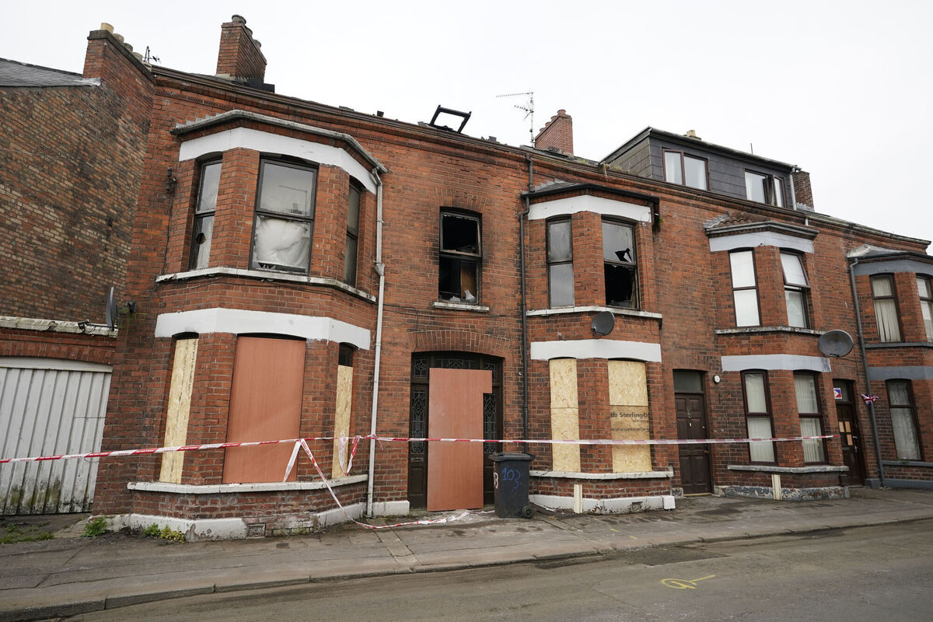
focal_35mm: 20
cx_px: 466
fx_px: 518
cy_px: 311
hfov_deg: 84.0
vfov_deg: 61.9
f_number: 5
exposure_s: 1/1000
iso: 640
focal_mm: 20
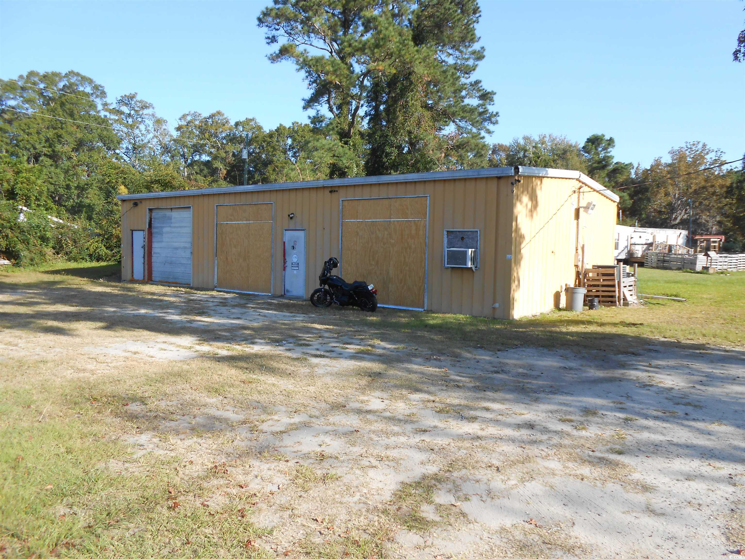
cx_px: 372
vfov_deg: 53.1
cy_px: 280
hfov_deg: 67.3
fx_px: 560
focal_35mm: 26
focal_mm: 4.6
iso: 80
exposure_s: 1/320
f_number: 3.5
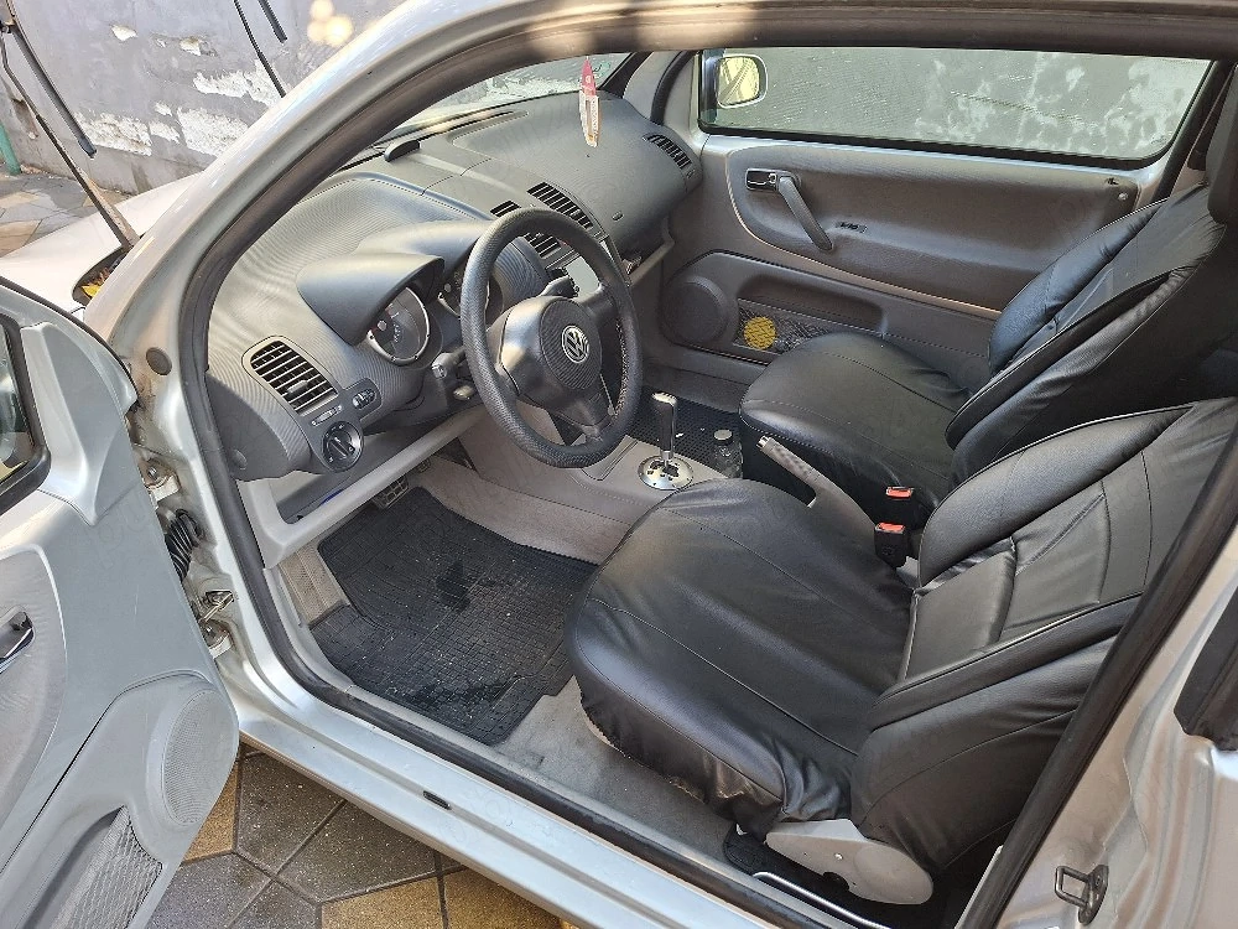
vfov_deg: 58.9
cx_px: 619
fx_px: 823
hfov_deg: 73.9
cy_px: 464
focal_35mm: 23
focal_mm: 5.54
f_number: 1.8
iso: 200
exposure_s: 1/60.2
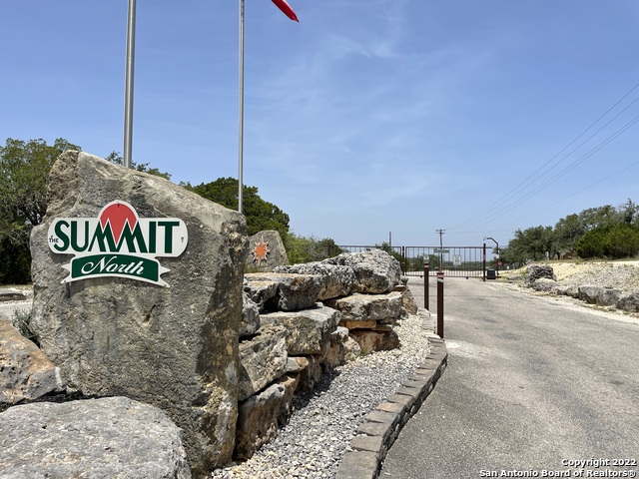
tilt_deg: +3.7
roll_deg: -1.0
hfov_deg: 67.3
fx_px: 480
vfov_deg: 53.1
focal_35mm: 26
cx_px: 320
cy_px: 240
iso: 32
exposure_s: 1/4651
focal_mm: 4.2
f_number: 1.6
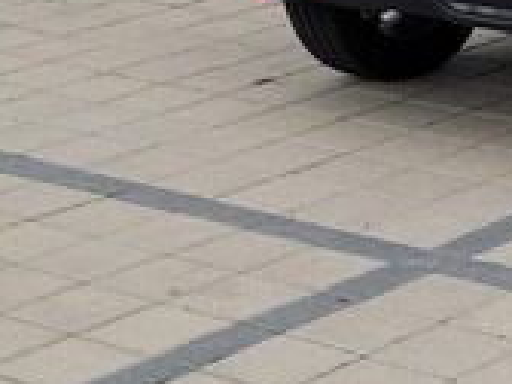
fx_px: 1257
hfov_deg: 19.2
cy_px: -197
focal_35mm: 85
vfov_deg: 15.9
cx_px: 832
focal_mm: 5.4
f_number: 1.8
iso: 40
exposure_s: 1/641
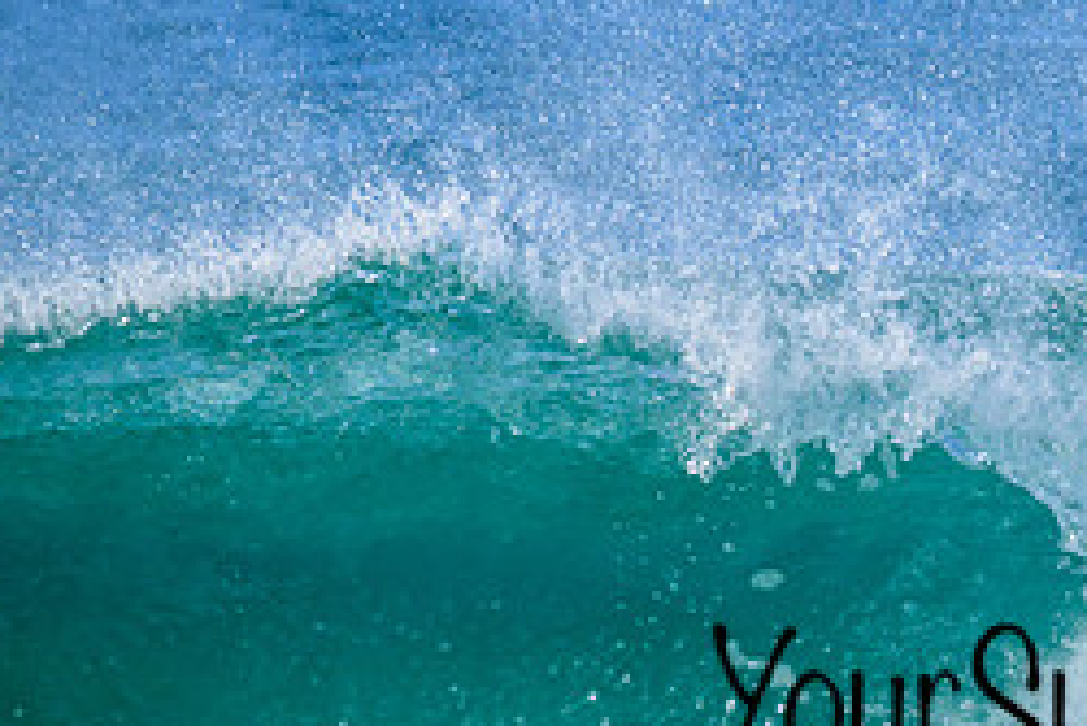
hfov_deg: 1.2
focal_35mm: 1768
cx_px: 1600
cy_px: 409
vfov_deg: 0.8
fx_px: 53412
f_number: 11
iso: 360
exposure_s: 1/800
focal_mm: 560
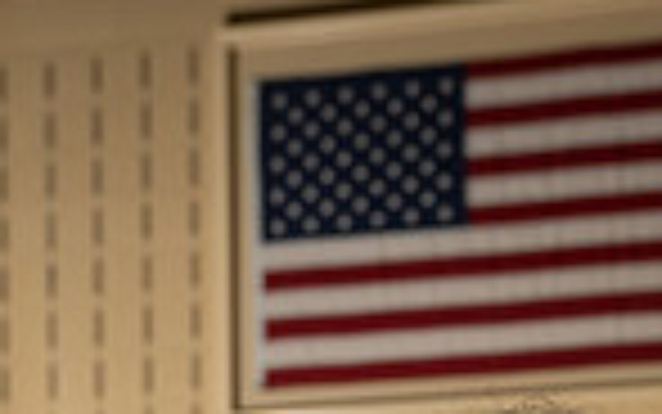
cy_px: 963
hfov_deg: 15.5
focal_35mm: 134
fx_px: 2419
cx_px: 531
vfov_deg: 8.9
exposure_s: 1/250
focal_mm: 43
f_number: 5.6
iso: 320
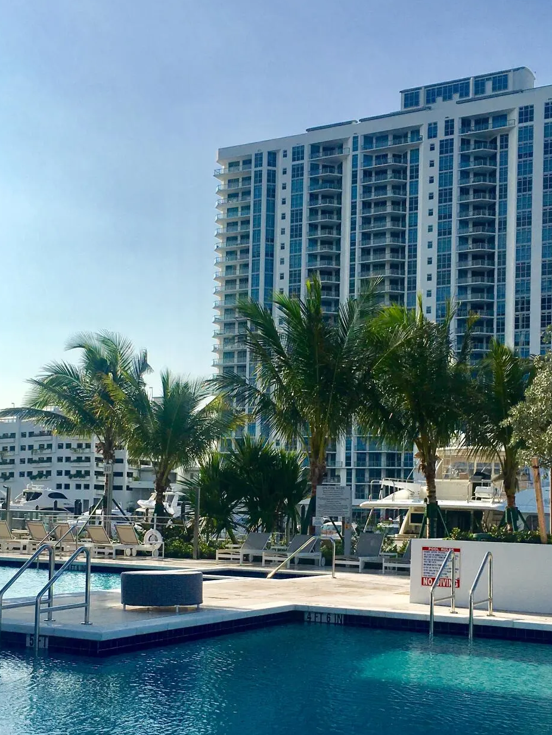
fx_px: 999
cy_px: 470
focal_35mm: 47
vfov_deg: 40.1
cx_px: 230
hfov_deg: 30.8
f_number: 2.2
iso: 25
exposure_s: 1/4049
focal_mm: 4.15
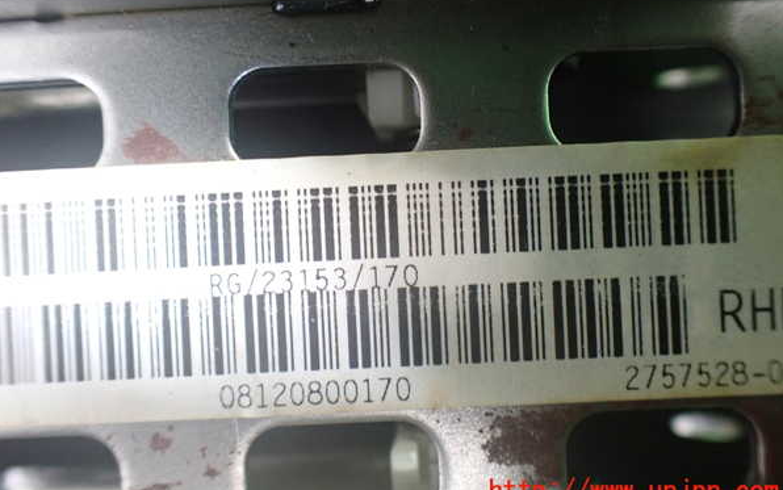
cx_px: 392
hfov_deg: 59.6
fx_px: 683
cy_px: 213
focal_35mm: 32
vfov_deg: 39.4
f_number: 2.3
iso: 800
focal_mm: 5.4
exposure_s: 1/40
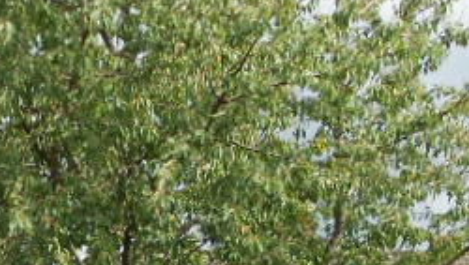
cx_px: 81
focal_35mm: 116
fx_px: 1444
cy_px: 688
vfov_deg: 9.1
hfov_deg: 18.3
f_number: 3.2
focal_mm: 4.6
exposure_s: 1/320
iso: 80
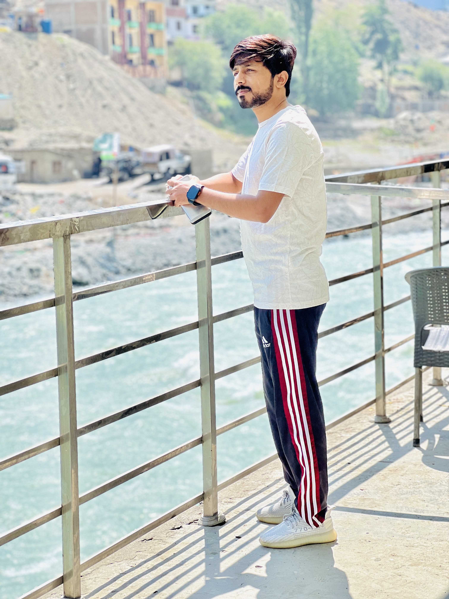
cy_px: 300
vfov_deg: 25.3
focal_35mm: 77
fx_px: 1332
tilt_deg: -7.4
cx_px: 224
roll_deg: +1.4
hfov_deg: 19.1
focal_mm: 9
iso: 32
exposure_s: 1/479
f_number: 2.8
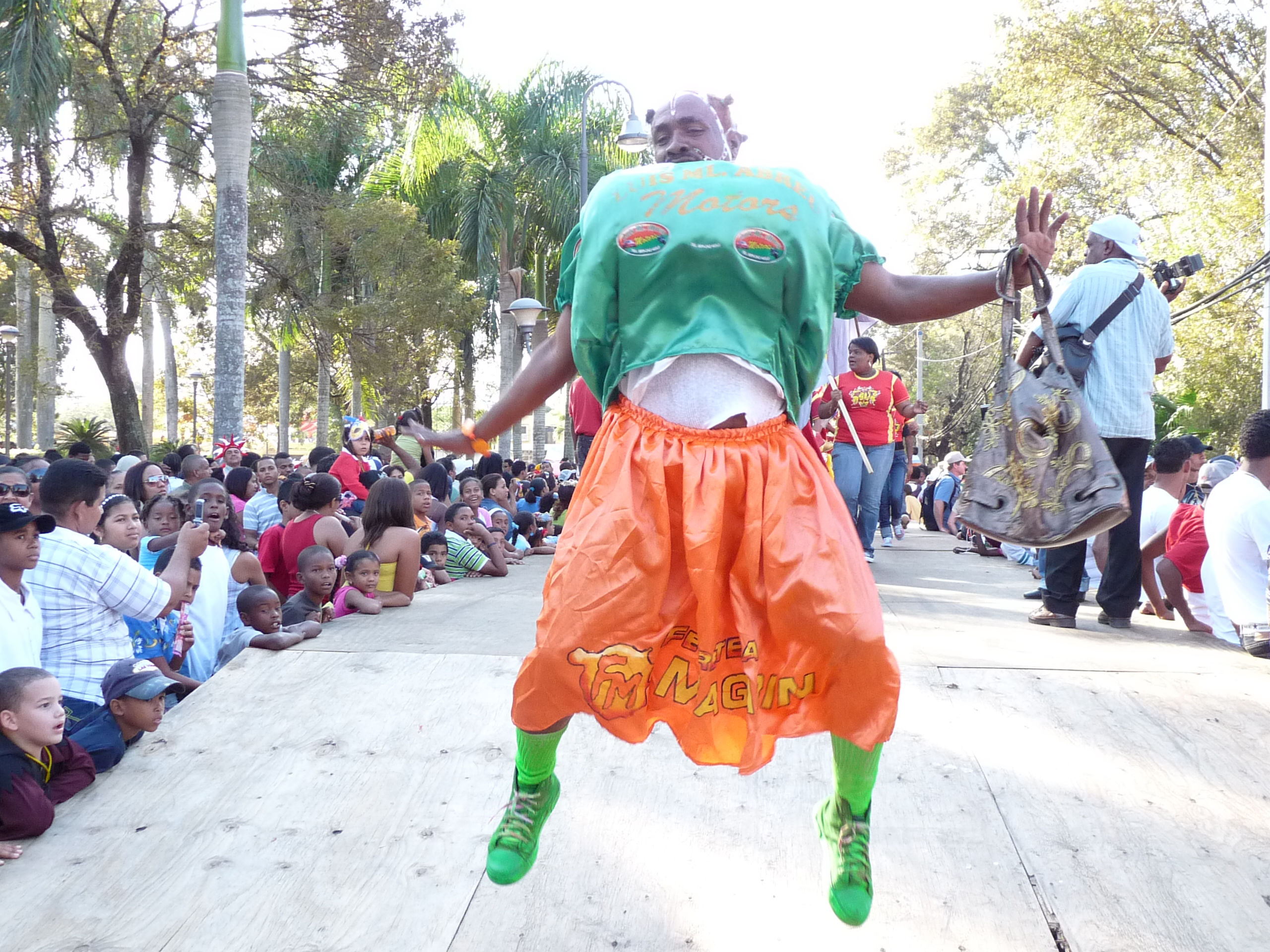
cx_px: 635
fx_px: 1468
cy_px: 476
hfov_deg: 46.8
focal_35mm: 40
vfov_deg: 36.0
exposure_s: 1/160
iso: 200
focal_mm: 4.9
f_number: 2.8
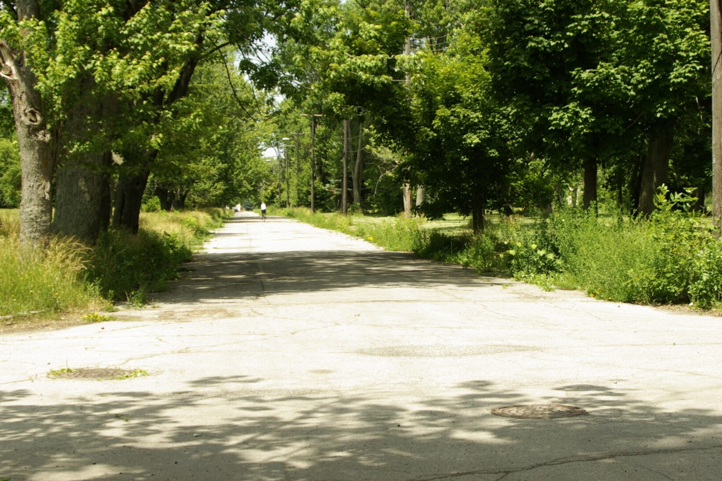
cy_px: 246
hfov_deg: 30.3
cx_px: 473
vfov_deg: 20.6
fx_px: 1323
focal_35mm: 66
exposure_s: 1/320
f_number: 7.1
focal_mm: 28
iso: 125
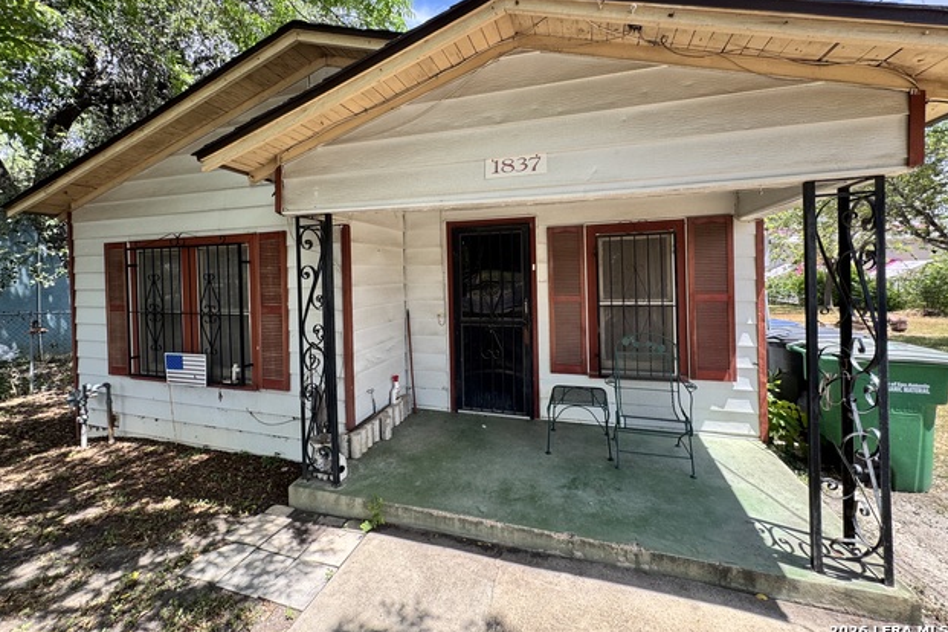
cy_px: 273
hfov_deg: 100.4
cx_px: 463
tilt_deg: -1.9
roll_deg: +0.6
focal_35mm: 15
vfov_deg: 76.9
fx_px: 395
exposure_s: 1/281
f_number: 2.2
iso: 40
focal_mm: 2.22
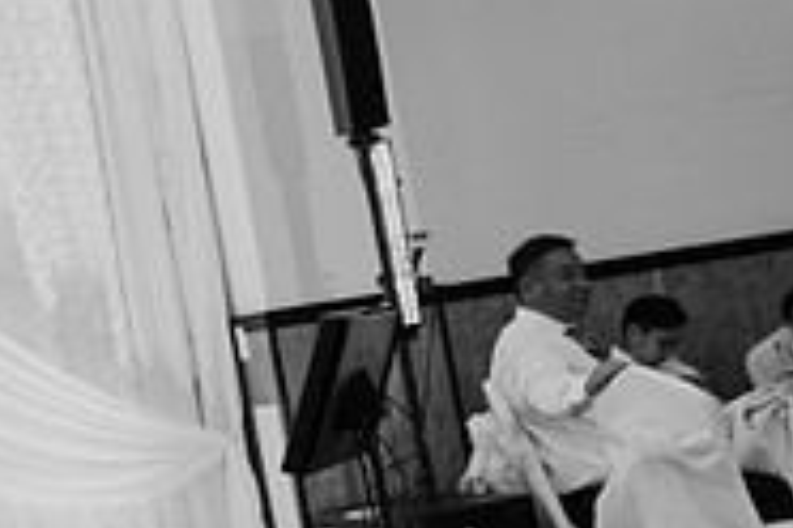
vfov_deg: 18.2
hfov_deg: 23.1
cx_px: -315
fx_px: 1652
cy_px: 300
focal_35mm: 75
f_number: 2.8
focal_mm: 24
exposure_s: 1/160
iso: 800
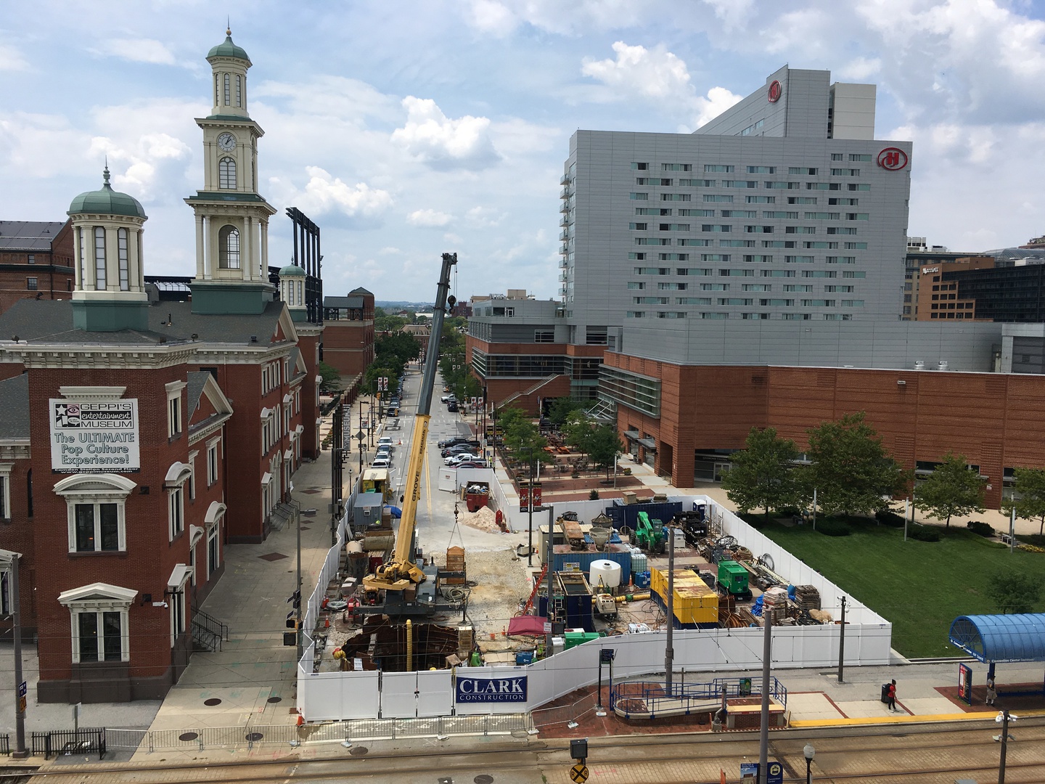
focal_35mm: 29
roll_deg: -1.2
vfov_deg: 48.2
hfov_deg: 61.7
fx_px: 875
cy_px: 392
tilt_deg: -4.9
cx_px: 522
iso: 25
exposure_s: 1/2198
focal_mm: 4.15
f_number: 2.2
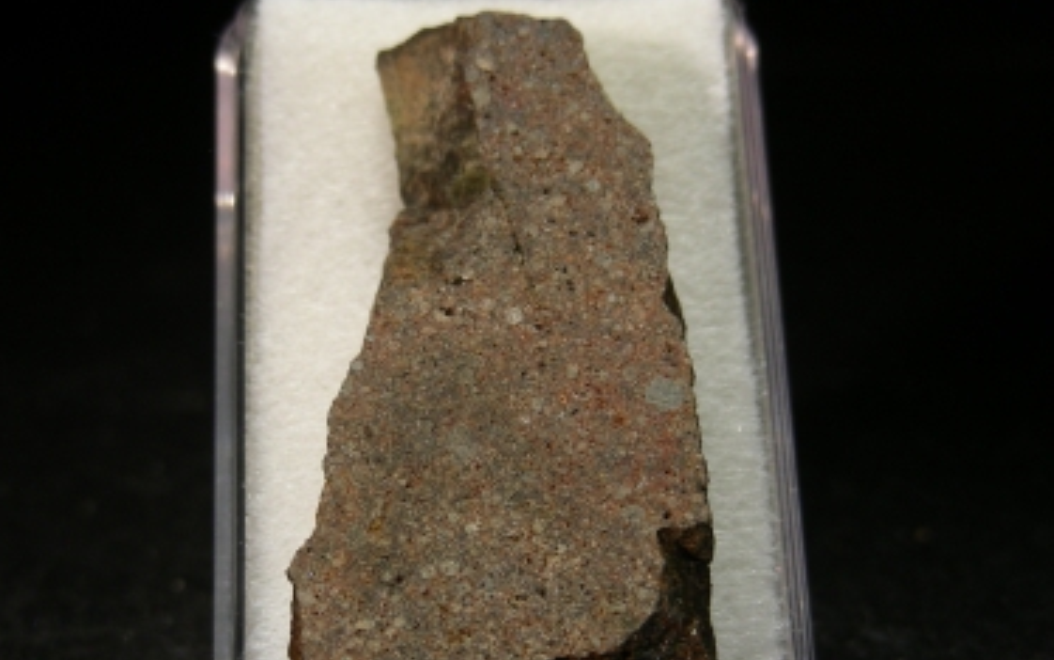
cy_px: 385
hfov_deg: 20.6
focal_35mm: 101
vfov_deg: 13.0
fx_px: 2902
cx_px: 502
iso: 50
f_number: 3.5
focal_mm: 14.6
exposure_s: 1/80.3
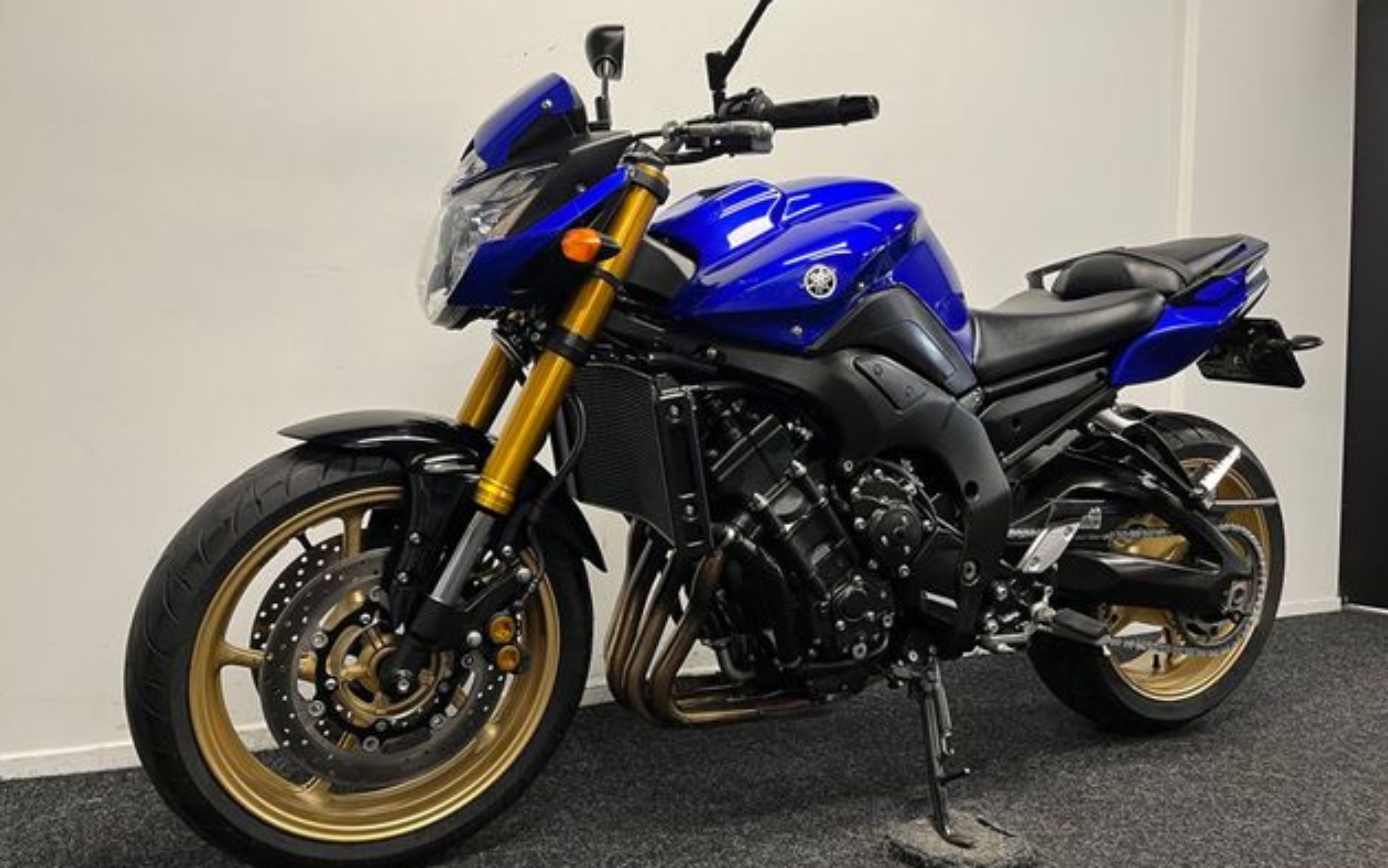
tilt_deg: -1.6
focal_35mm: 28
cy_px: 405
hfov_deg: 66.5
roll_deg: -1.5
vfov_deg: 44.5
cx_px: 690
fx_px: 1059
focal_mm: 5.1
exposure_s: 1/50
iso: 100
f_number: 1.6
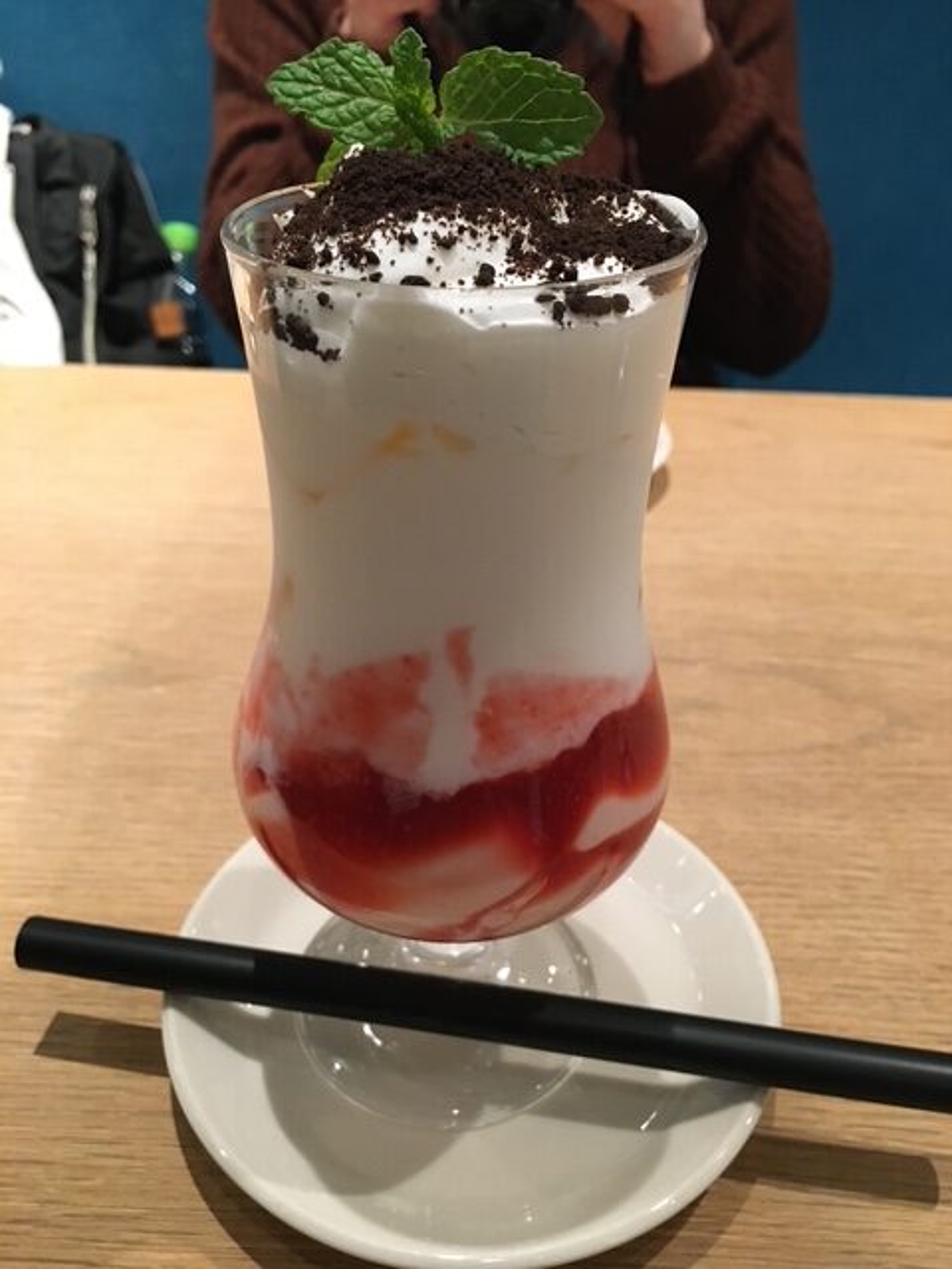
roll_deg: -1.6
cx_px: 476
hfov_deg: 48.2
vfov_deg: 61.7
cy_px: 634
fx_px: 1063
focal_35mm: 29
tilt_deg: -33.2
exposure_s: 1/30
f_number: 2.2
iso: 200
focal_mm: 4.15
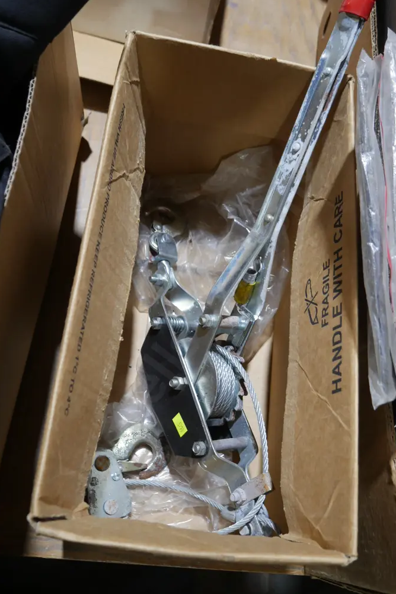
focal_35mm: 34
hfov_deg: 38.8
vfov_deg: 55.8
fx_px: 561
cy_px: 293
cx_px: 222
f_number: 3.6
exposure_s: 1/60
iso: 400
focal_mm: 16
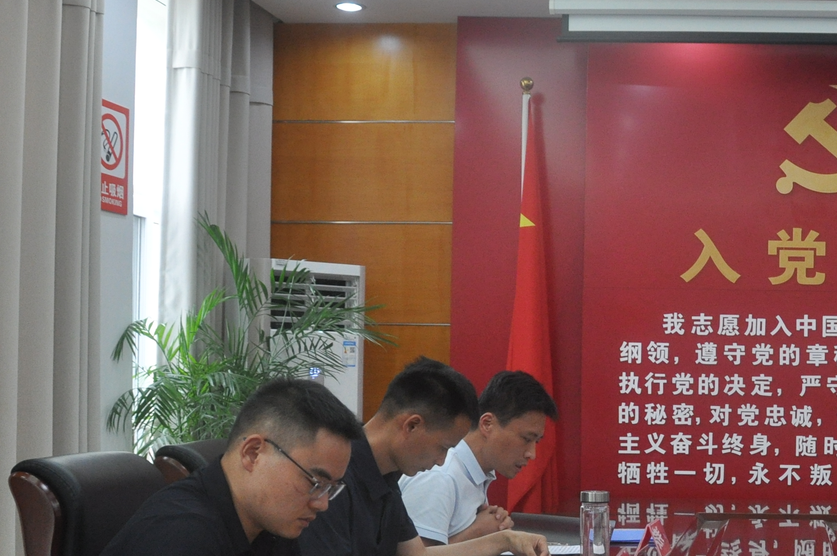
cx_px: 828
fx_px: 1440
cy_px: 412
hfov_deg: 30.3
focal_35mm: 62
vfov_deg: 21.7
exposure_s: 1/100
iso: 800
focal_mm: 18
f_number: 5
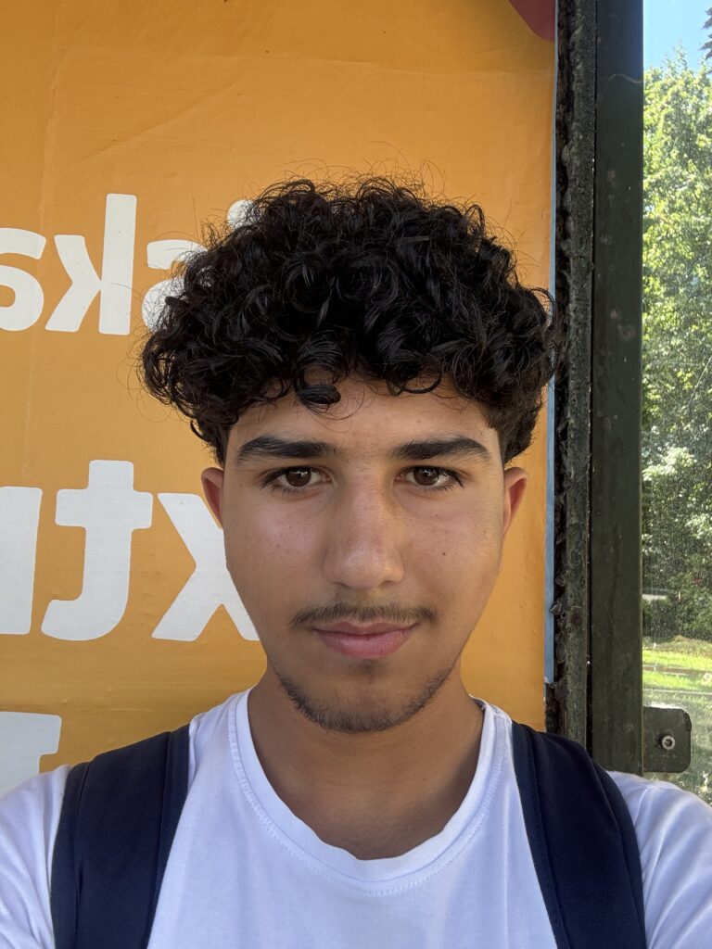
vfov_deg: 60.0
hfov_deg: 46.8
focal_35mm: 30
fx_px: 823
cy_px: 474
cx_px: 356
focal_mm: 2.69
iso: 50
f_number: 1.9
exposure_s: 1/121
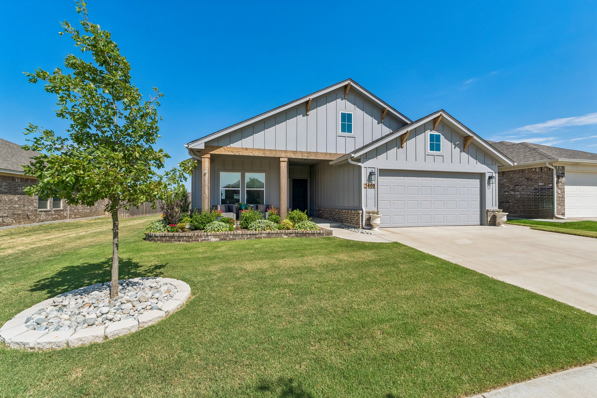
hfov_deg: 100.4
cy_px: 199
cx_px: 298
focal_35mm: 15
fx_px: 249
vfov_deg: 77.3
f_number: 8
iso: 200
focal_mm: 10
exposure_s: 1/1000
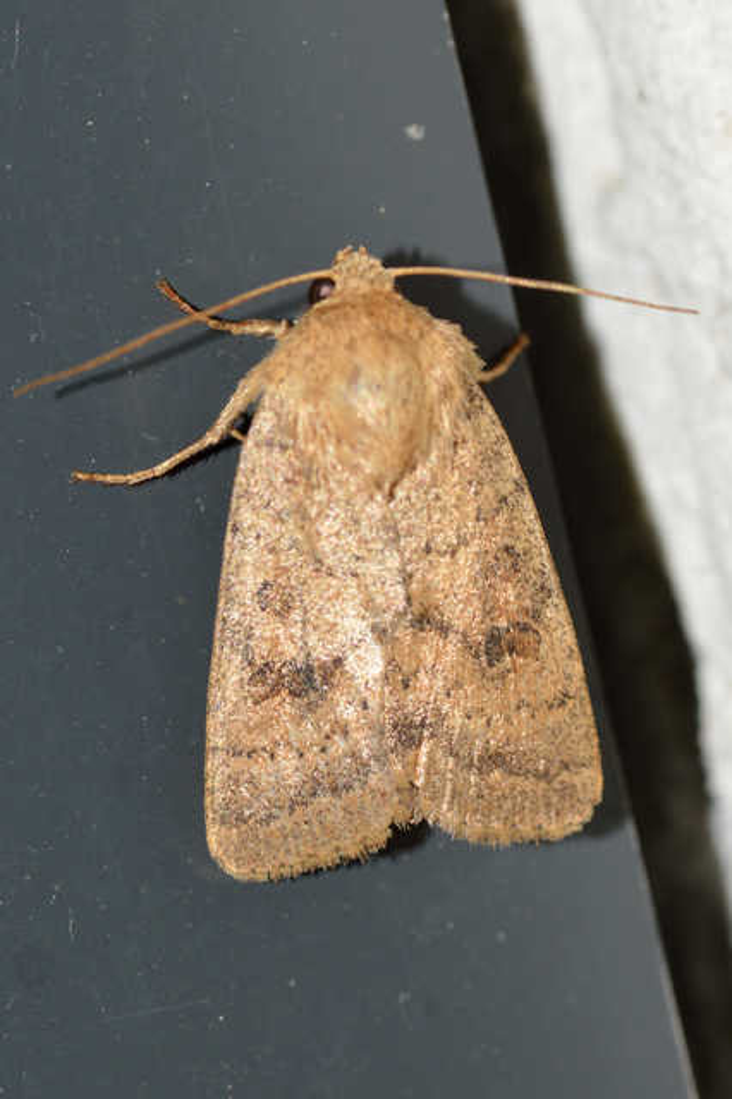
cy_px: 550
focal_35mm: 150
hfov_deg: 9.1
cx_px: 366
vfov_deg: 13.7
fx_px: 4580
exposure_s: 1/200
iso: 100
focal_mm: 100
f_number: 20
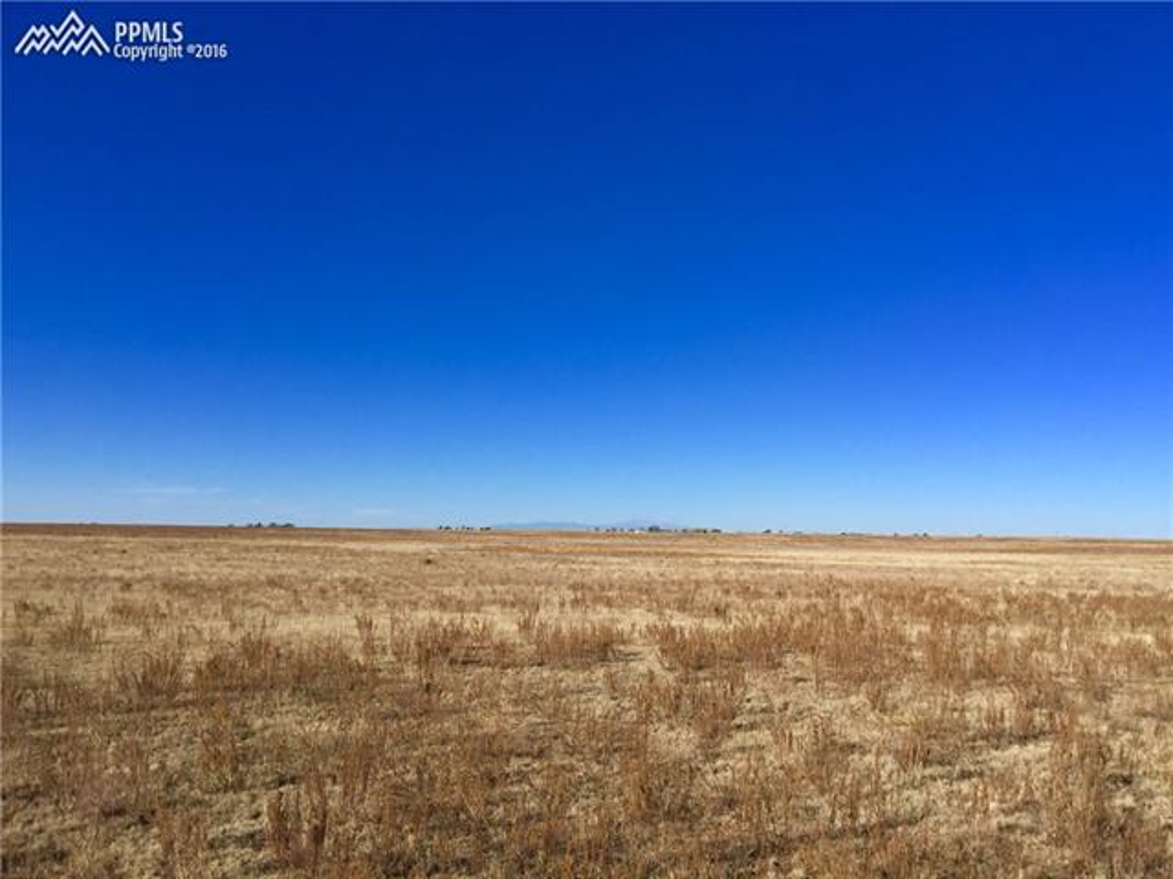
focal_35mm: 29
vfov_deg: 48.2
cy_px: 440
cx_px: 586
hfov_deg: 61.7
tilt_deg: +6.4
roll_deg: -1.0
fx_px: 983
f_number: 2.2
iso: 32
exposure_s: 1/2639
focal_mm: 4.15
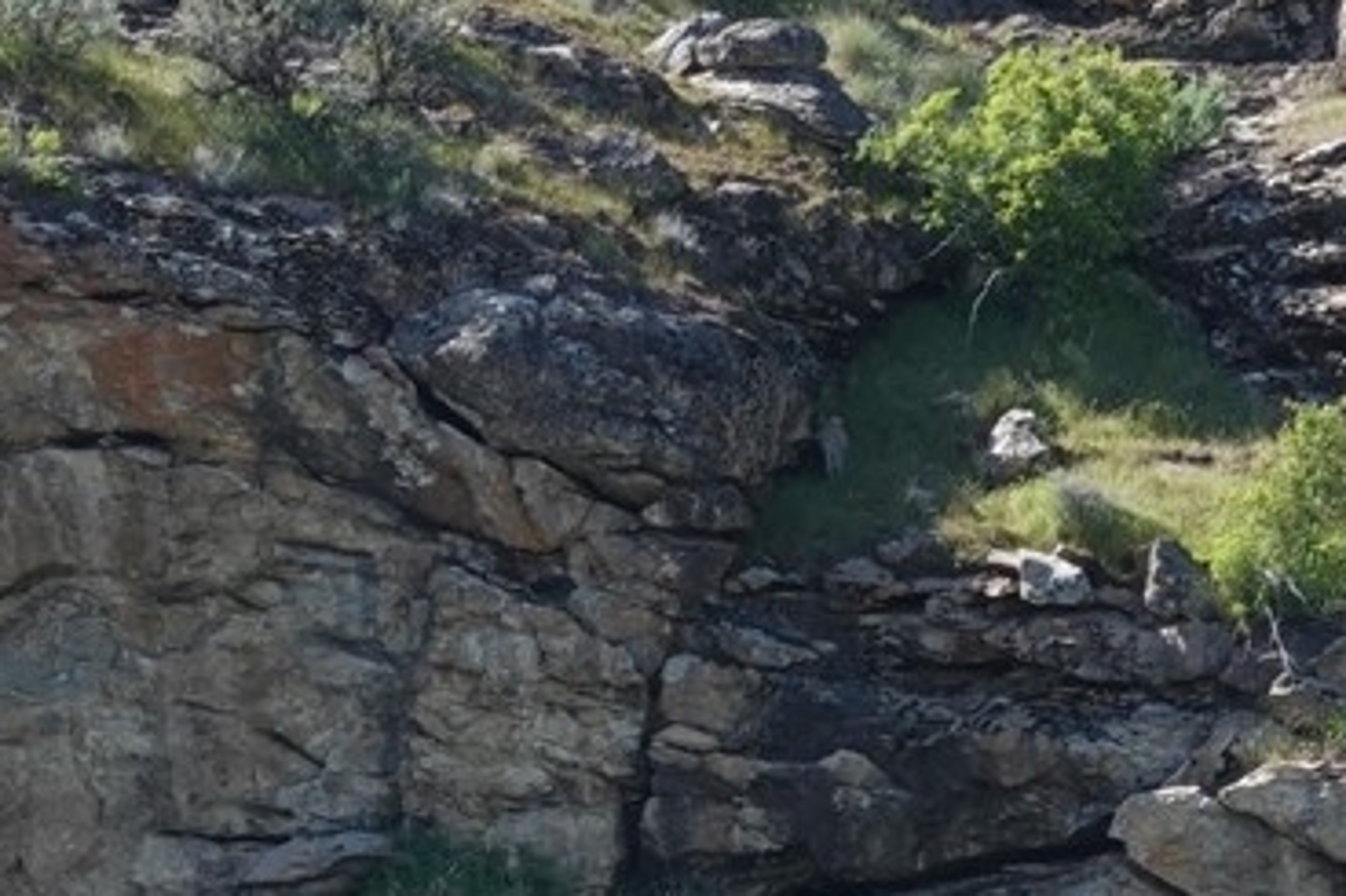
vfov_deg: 1.9
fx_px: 26533
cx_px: -1187
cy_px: 1161
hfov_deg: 2.9
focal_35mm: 710
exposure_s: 1/320
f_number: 4
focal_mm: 56.39
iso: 100
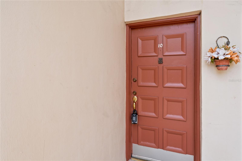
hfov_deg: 84.0
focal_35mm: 20
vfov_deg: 61.9
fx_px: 134
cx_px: 121
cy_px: 80
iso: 200
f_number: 8
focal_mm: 20
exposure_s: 1/125
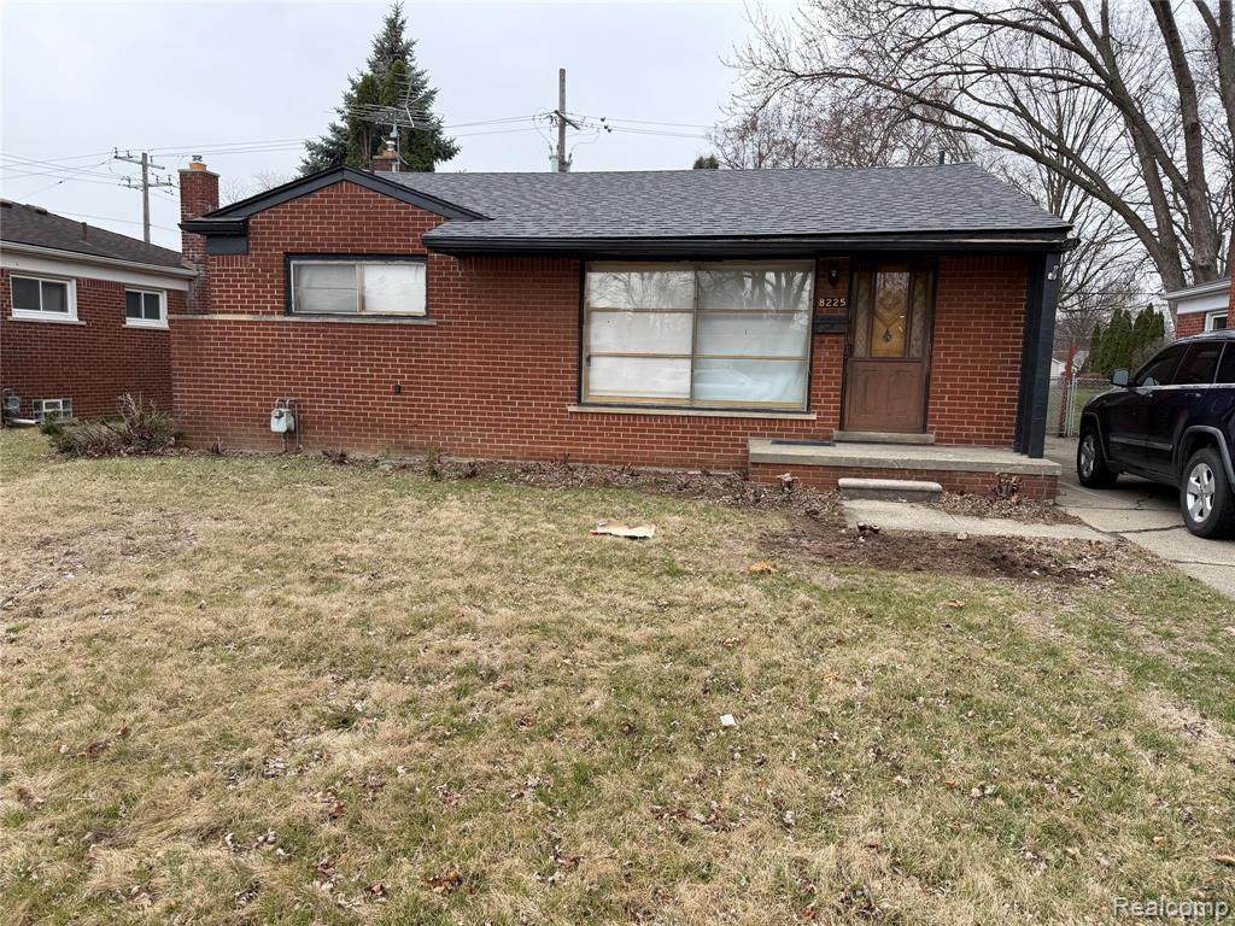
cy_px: 463
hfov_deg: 71.6
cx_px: 618
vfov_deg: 56.8
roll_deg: -1.6
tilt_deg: -6.9
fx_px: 856
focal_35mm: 24
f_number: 1.78
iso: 80
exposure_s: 1/1437
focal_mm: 6.76
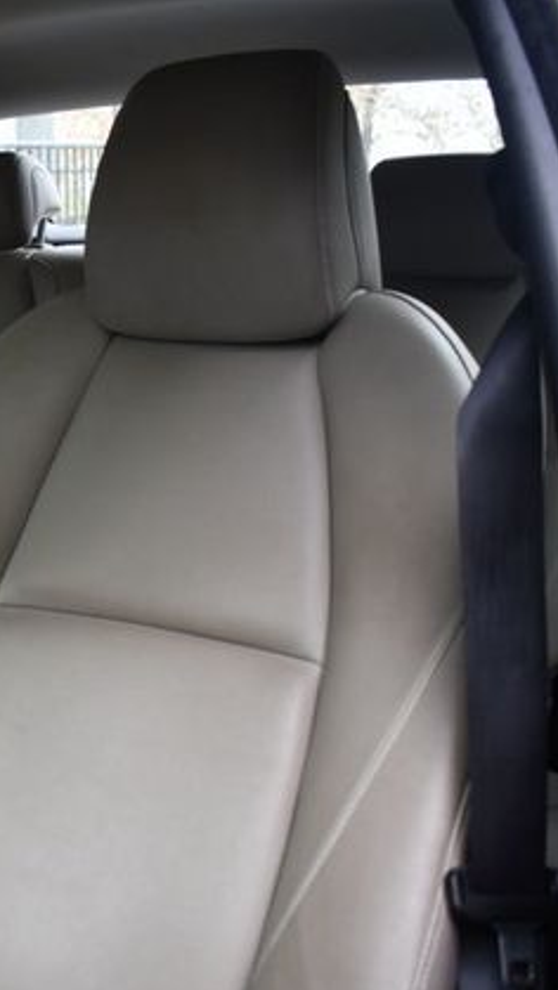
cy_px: 501
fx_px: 1261
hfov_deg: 23.0
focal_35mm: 48
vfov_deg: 42.9
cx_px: -99
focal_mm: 20
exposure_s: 1/250
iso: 400
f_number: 4
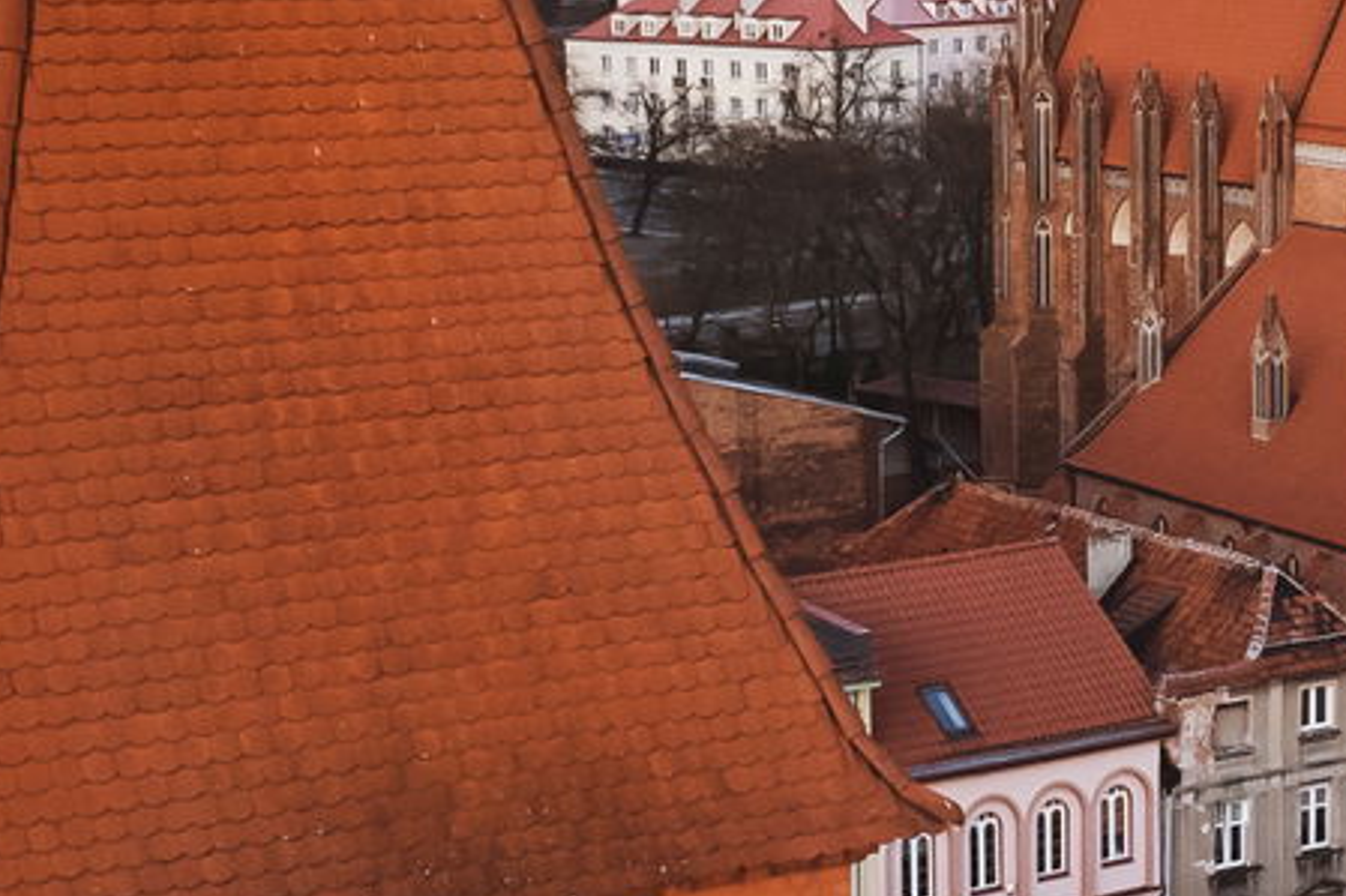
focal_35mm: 94
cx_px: 1103
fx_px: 3513
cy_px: 451
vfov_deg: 14.5
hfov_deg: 21.4
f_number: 2.8
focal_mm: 8.38
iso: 400
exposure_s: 1/120
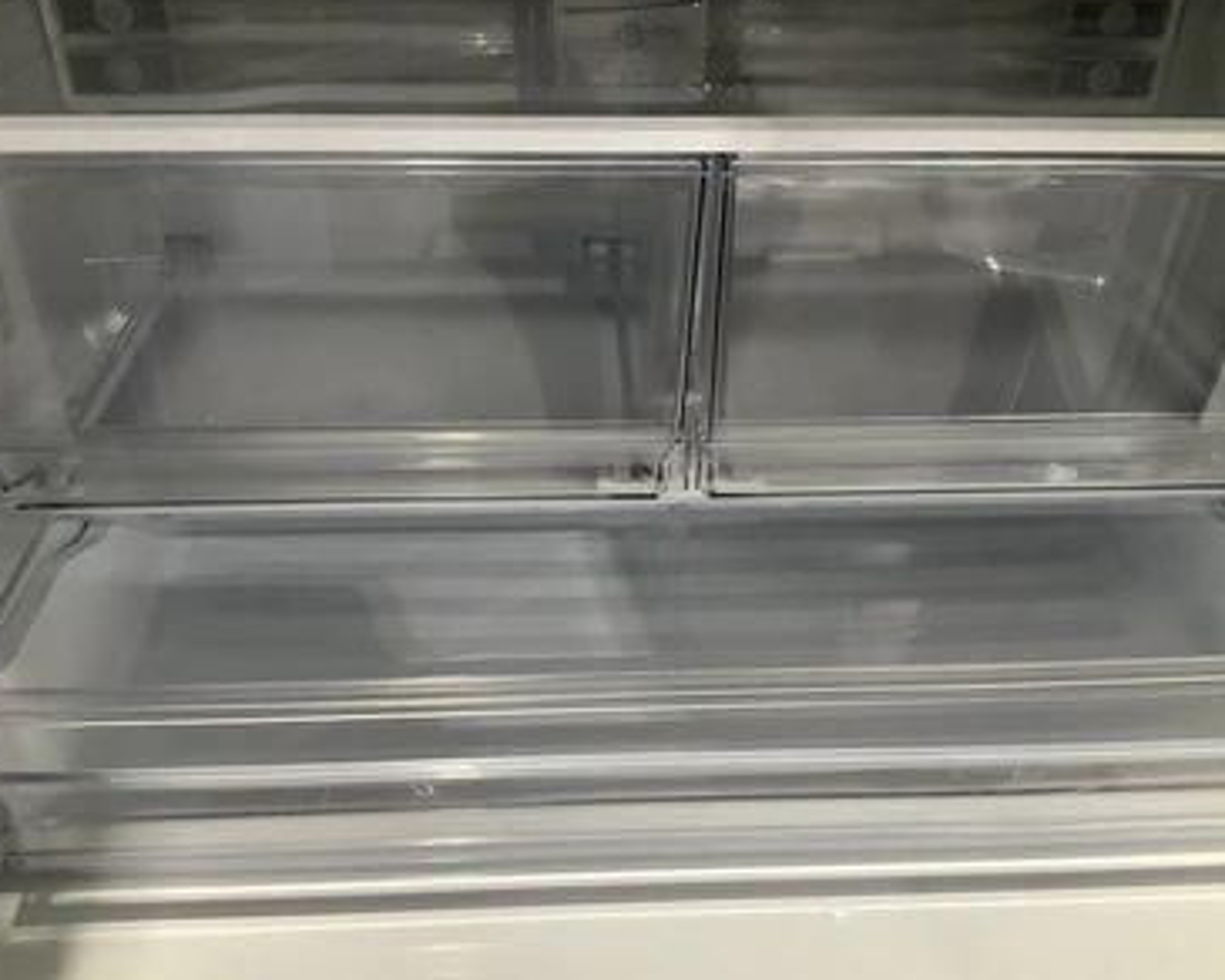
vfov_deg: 47.1
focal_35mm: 31
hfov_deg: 57.2
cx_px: 621
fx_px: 1124
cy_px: 483
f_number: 1.8
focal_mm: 3
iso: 100
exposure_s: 1/60
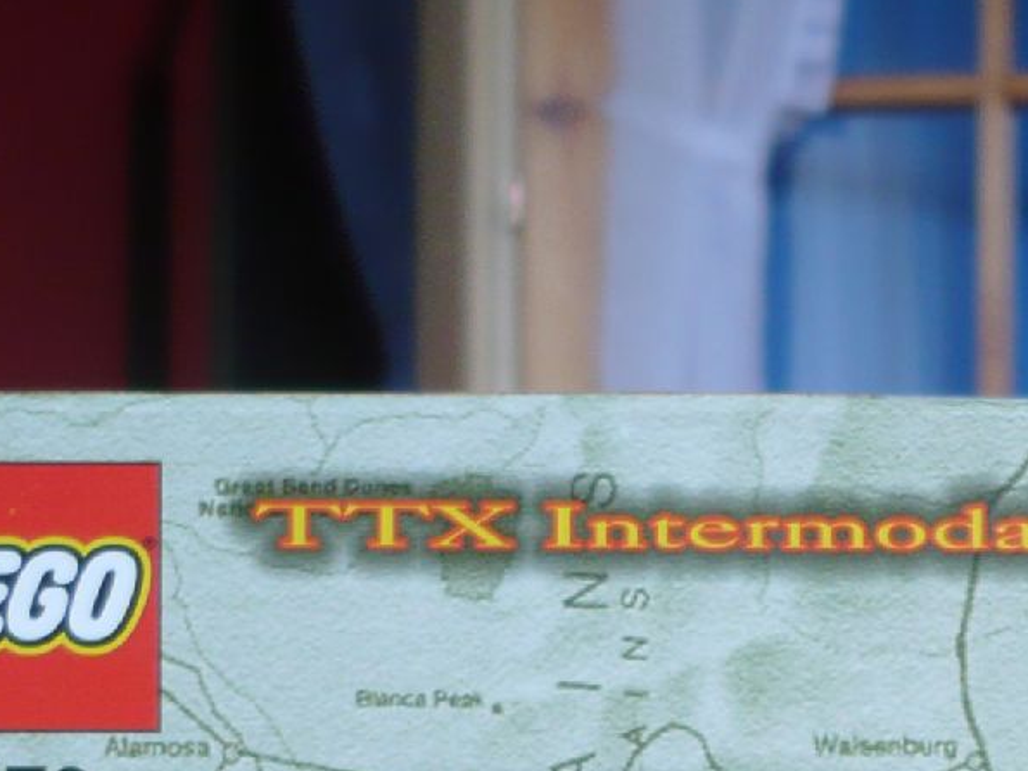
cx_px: 853
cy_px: 956
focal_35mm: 116
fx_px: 3444
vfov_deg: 12.4
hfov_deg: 16.8
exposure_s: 1/25
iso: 100
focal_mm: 5.8
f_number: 2.8
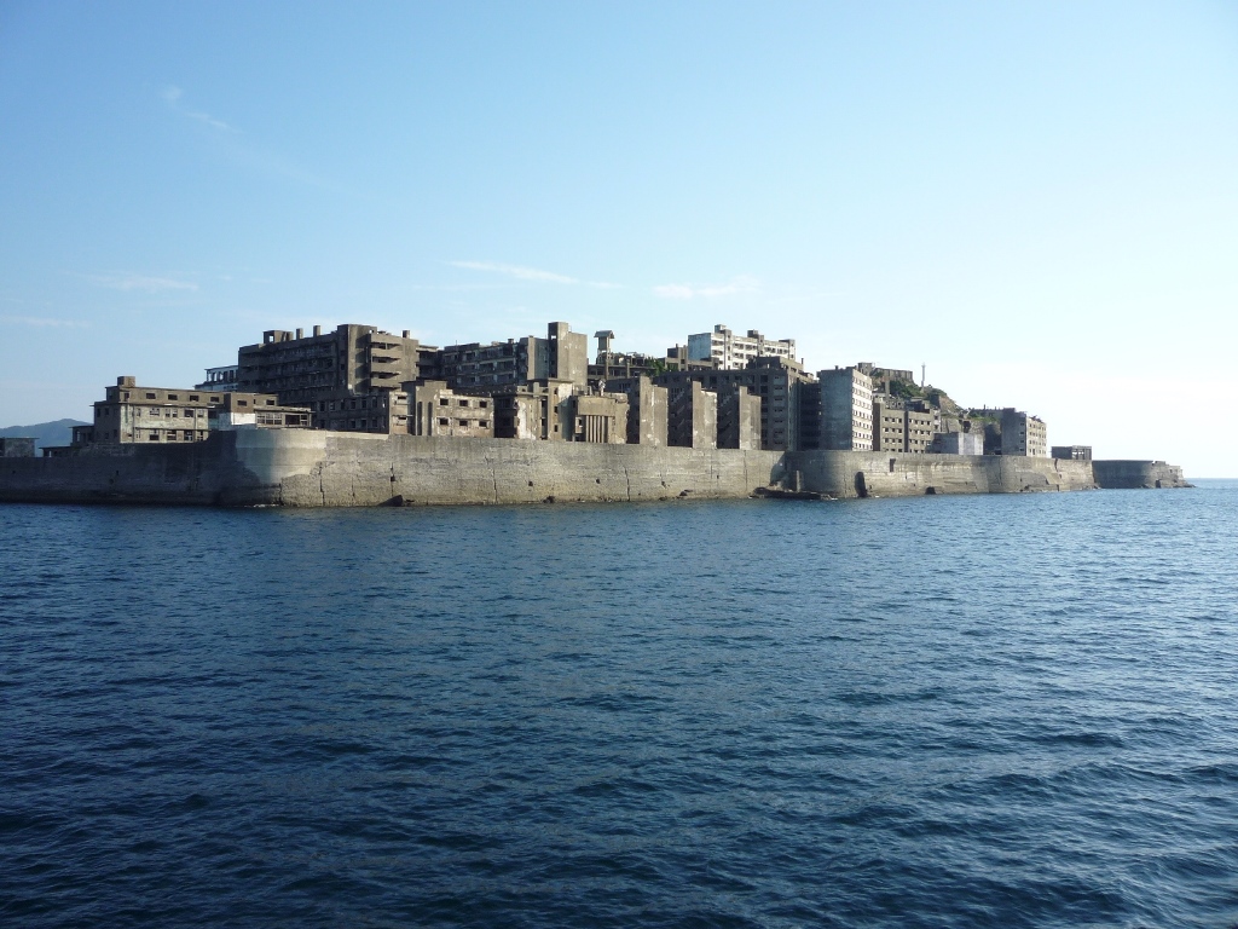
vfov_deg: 46.8
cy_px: 464
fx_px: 1073
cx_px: 619
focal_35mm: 30
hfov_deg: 60.0
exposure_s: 1/400
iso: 100
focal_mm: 5.2
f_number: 4.5
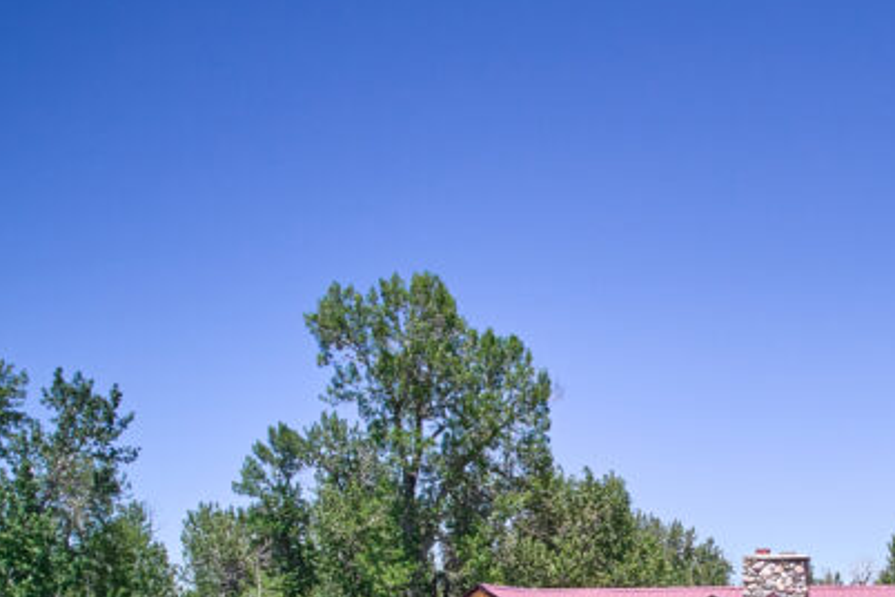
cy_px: 608
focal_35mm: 56
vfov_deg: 23.1
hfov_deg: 34.1
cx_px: 766
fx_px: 1392
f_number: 2.8
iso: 370
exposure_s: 1/120
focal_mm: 8.38
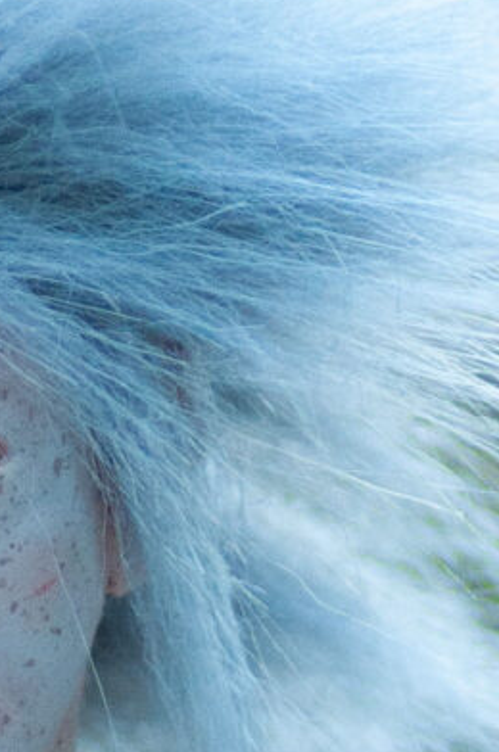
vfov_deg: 2.3
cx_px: 119
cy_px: 1168
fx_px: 18381
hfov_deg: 1.6
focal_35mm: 881
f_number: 3.2
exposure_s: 1/640
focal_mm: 90
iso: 640
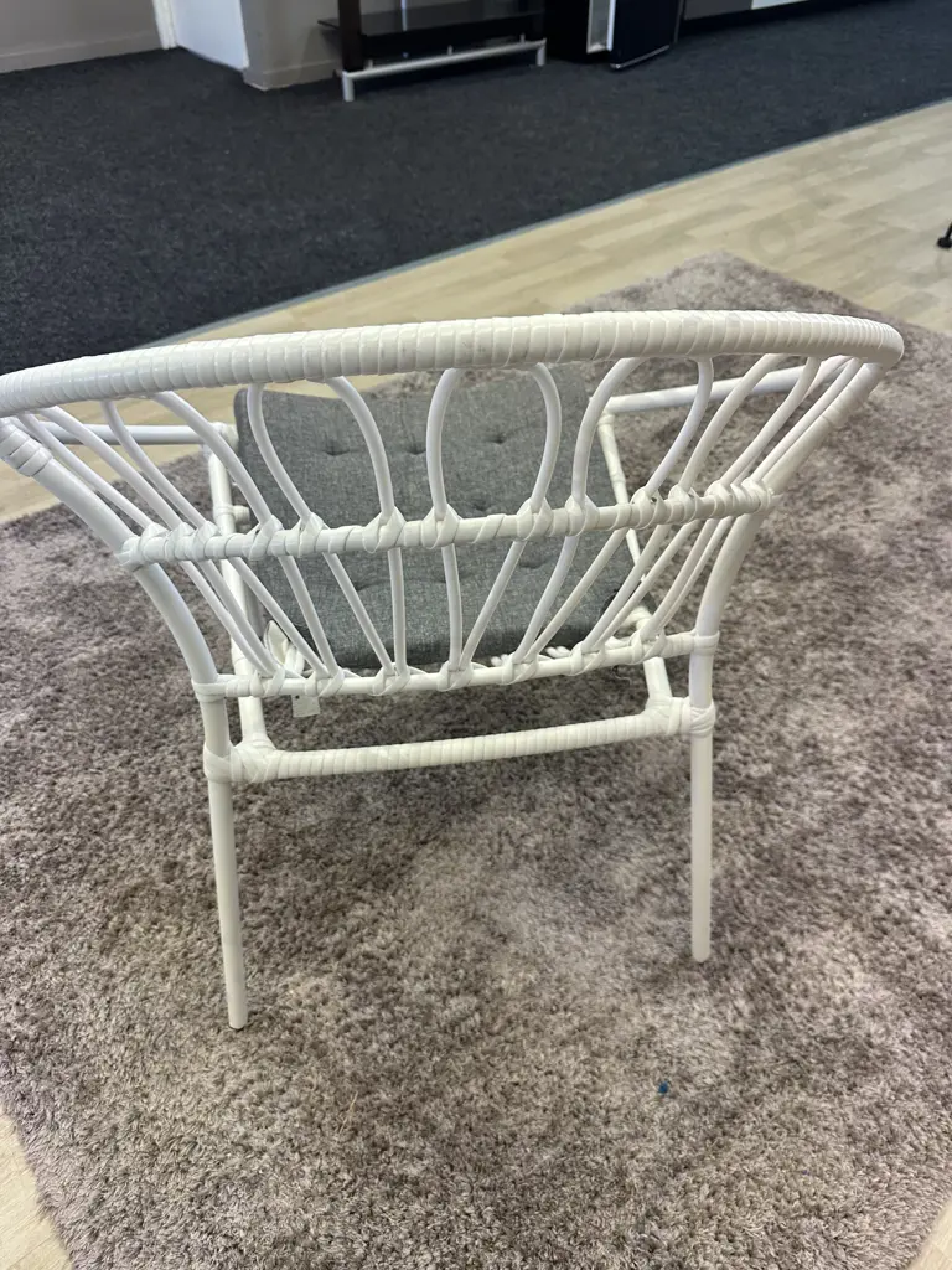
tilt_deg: -43.1
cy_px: 635
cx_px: 476
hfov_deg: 56.8
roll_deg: +0.0
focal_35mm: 24
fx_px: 880
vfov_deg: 71.6
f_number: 1.78
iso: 160
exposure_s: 1/100
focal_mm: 6.86
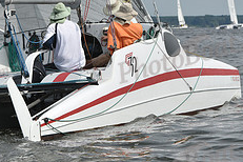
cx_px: 64
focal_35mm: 314
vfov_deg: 4.4
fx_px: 2119
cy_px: 16
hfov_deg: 6.6
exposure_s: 1/1250
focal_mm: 125
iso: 320
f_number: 11
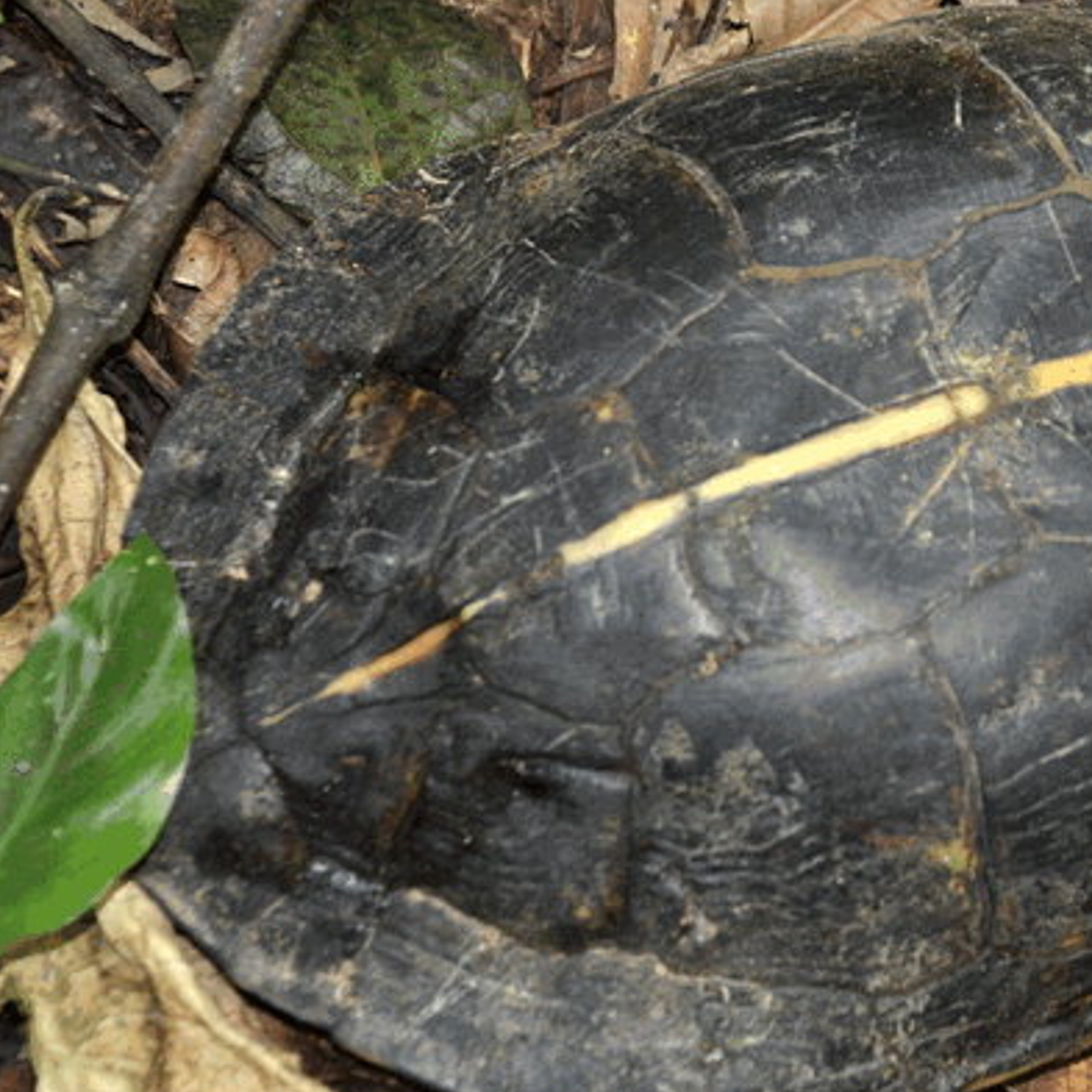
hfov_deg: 6.7
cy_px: 445
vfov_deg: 6.7
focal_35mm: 262
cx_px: 1045
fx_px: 9351
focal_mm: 90
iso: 800
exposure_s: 1/60
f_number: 5.6
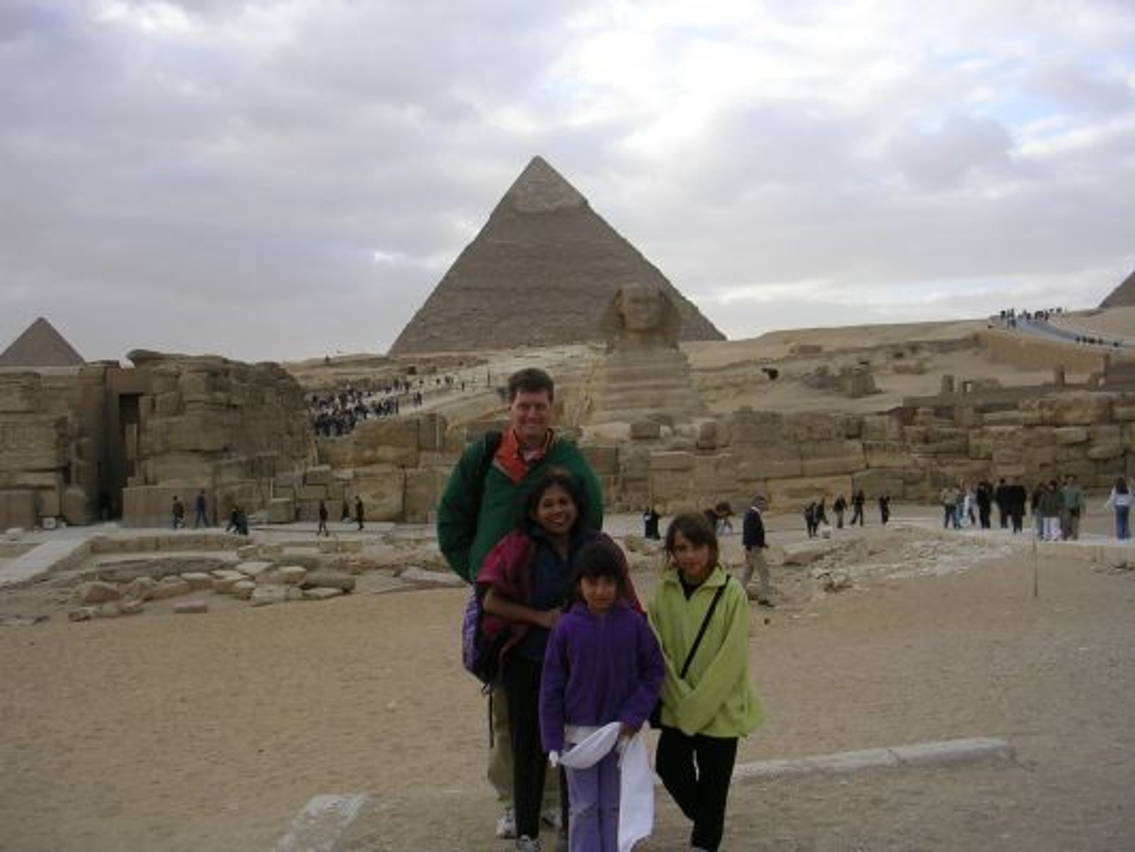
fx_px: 1246
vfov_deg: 37.7
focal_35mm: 38
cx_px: 568
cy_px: 426
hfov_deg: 49.0
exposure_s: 1/264
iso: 50
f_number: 2.8
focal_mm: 5.8
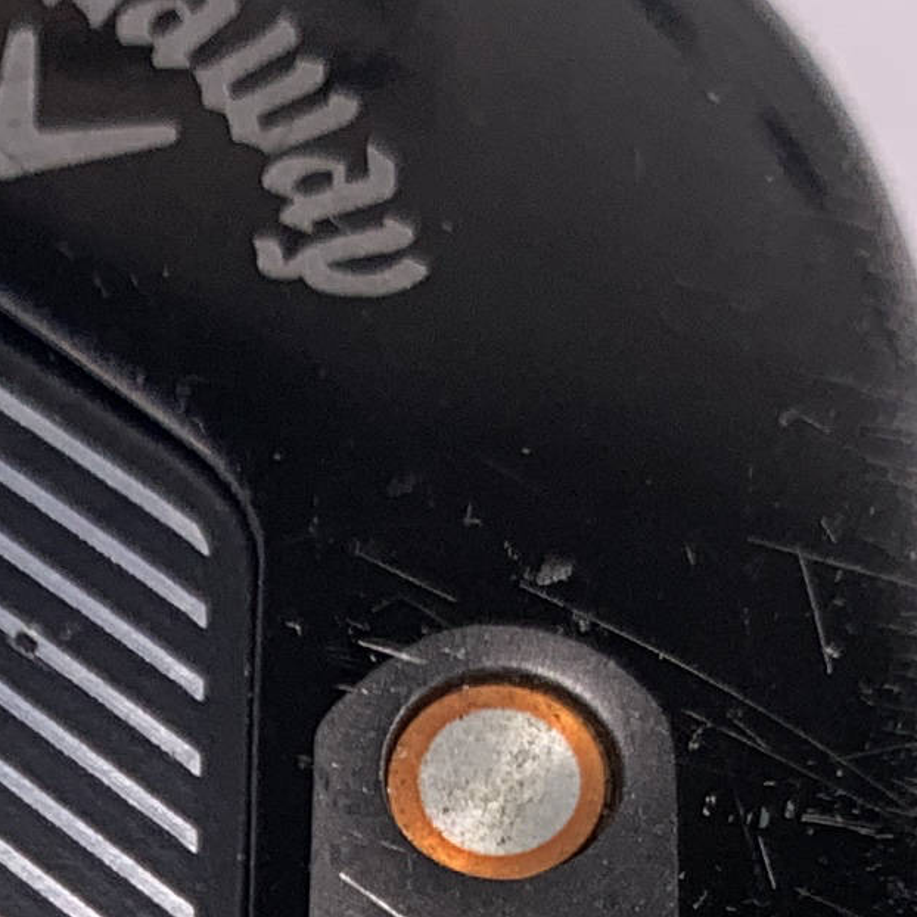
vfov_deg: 10.9
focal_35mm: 149
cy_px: 1662
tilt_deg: -70.1
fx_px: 4466
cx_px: -404
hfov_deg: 11.3
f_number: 1.8
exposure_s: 1/413
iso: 25
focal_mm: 4.25
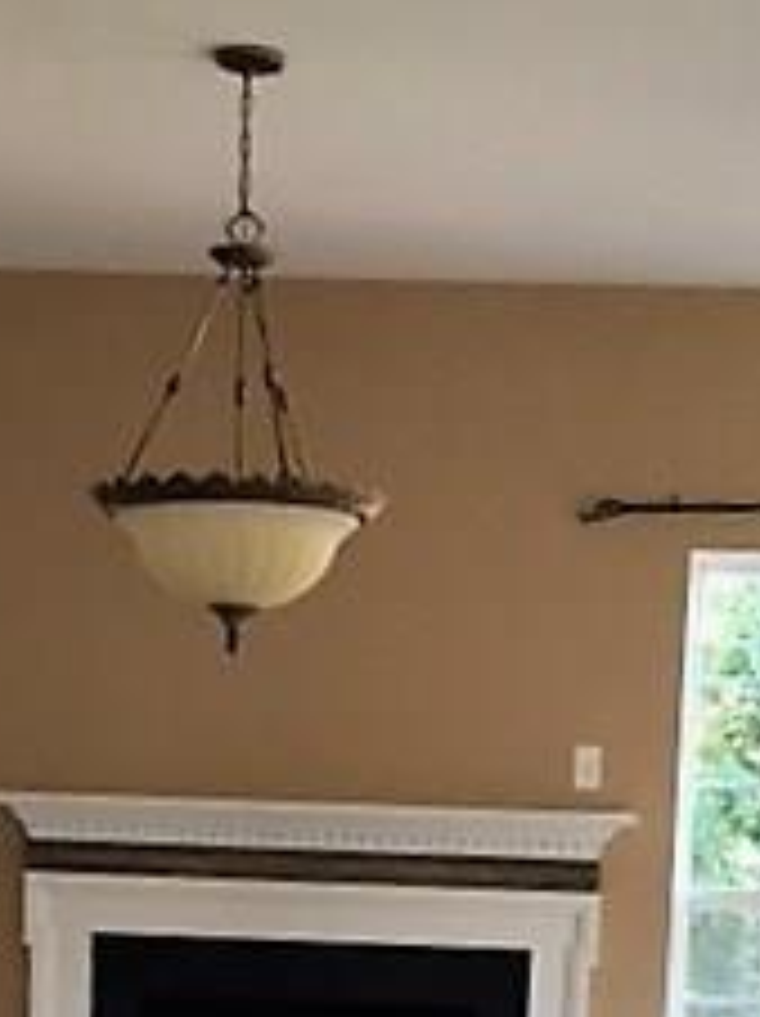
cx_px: 337
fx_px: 2200
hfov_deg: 19.6
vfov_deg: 24.1
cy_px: 1163
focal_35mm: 75
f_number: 2.2
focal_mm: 4.15
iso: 40
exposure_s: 1/30
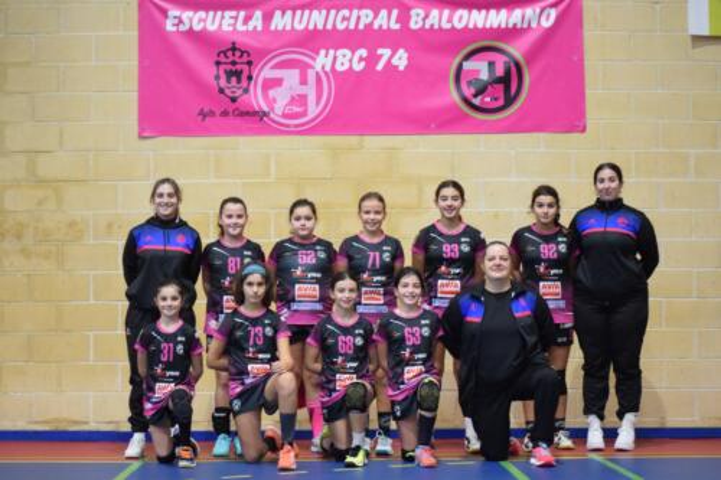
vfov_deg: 16.5
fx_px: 1652
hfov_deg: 24.6
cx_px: 360
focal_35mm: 82
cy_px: 240
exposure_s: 1/100
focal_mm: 55
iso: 3200
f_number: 4
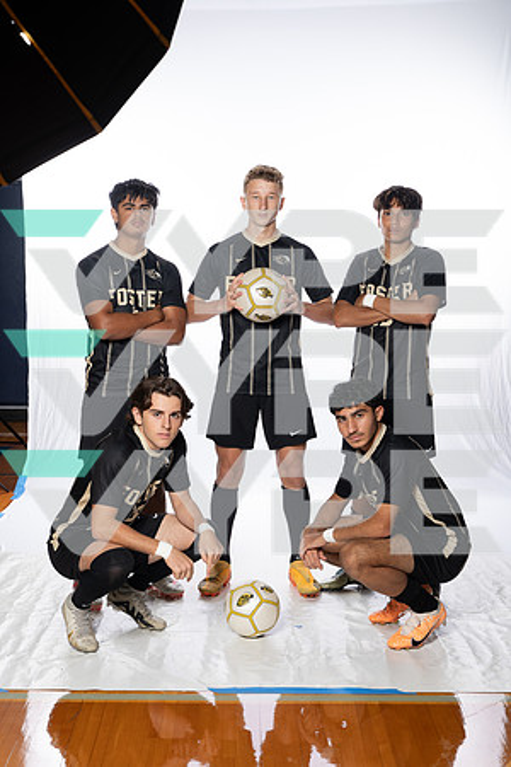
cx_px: 256
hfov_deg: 23.4
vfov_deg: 34.5
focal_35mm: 58
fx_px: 1235
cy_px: 384
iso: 800
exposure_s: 1/250
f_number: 8
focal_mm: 58
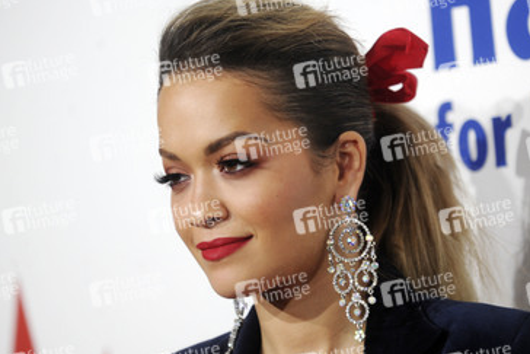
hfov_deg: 8.3
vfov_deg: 5.6
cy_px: 181
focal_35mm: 247
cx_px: 291
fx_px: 3638
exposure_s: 1/320
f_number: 4.5
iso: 1600
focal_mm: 200
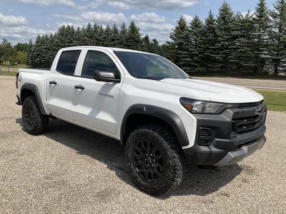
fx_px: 240
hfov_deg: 61.7
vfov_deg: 48.2
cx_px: 143
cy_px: 107
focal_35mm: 29
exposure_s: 1/2959
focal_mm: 3
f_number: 1.8
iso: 25
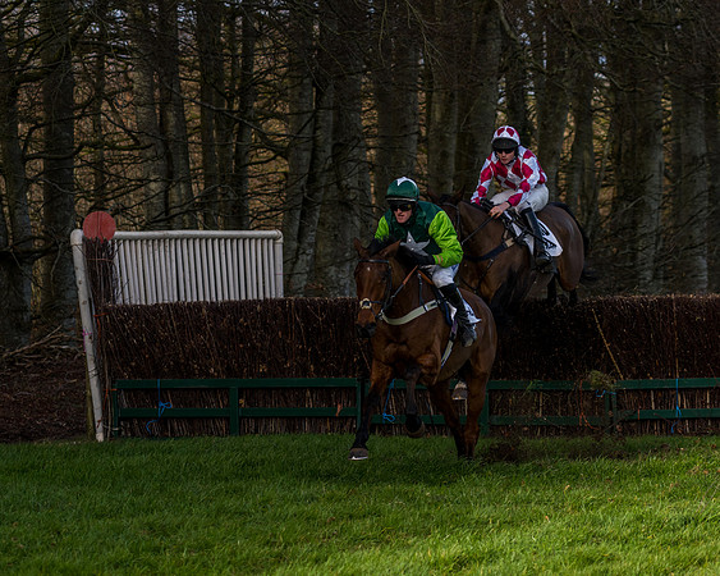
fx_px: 3862
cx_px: 455
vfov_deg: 8.5
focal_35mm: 181
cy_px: 288
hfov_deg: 10.6
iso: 200
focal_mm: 98
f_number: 4
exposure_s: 1/1600
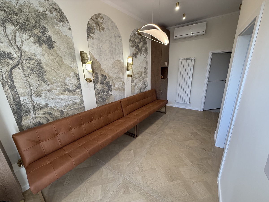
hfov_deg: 102.1
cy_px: 101
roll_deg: +2.2
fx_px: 109
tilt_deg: -16.2
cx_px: 134
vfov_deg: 85.7
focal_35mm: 14
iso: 100
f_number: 2.2
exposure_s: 1/100
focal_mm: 2.22
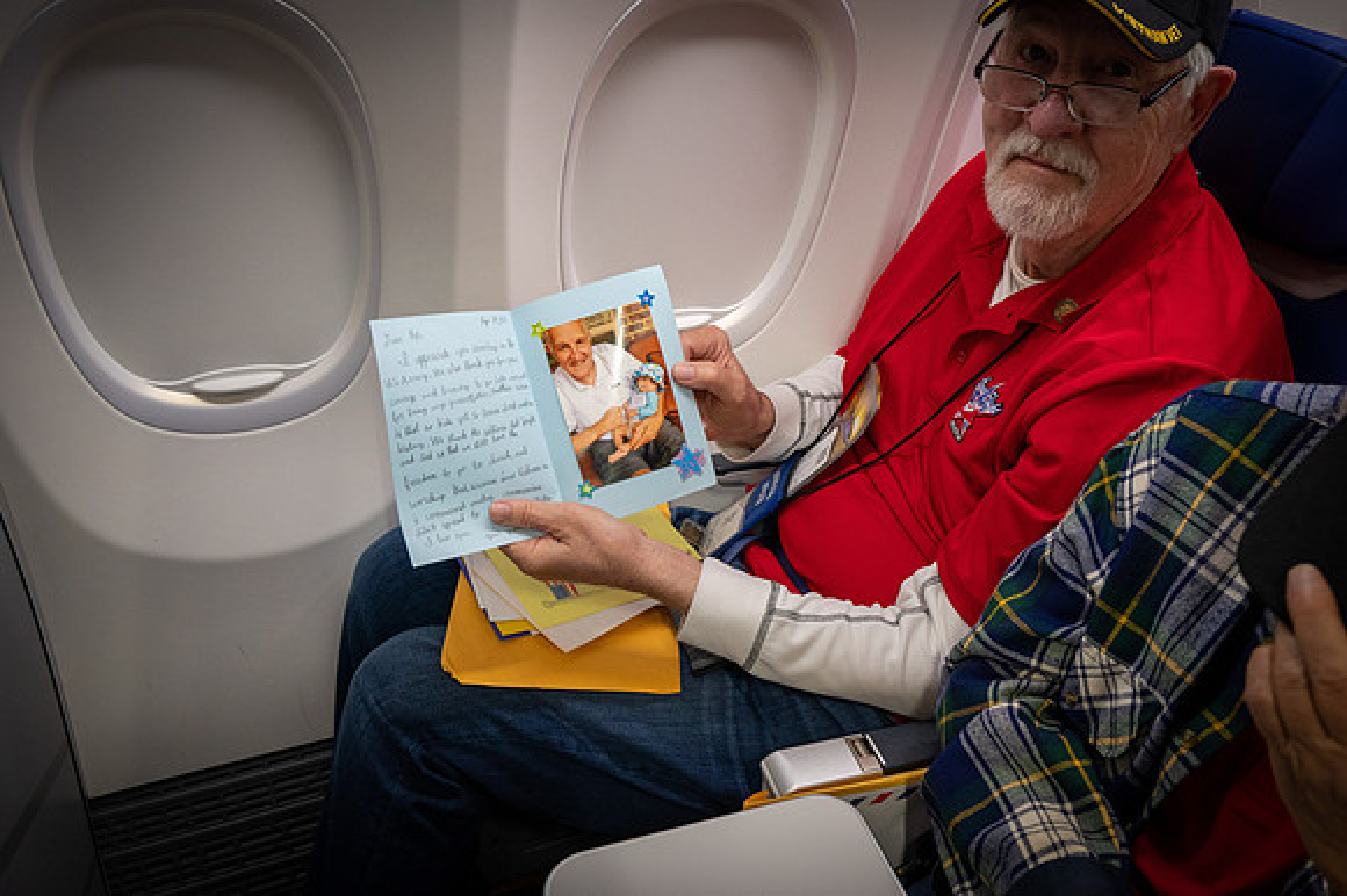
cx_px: 674
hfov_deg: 59.5
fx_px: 1178
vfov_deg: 41.7
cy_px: 448
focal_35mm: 32
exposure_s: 1/60
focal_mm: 31.5
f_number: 6.3
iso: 4000
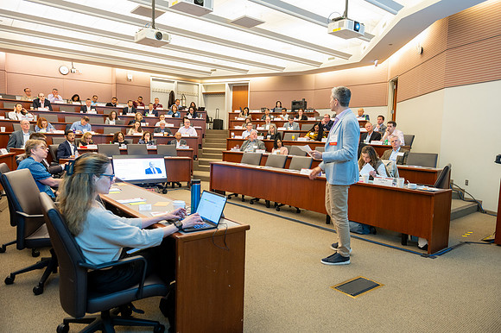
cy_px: 166
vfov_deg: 53.1
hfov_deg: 73.8
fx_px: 334
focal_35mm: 24
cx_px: 250
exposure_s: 1/50
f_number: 4
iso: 1250
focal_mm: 24
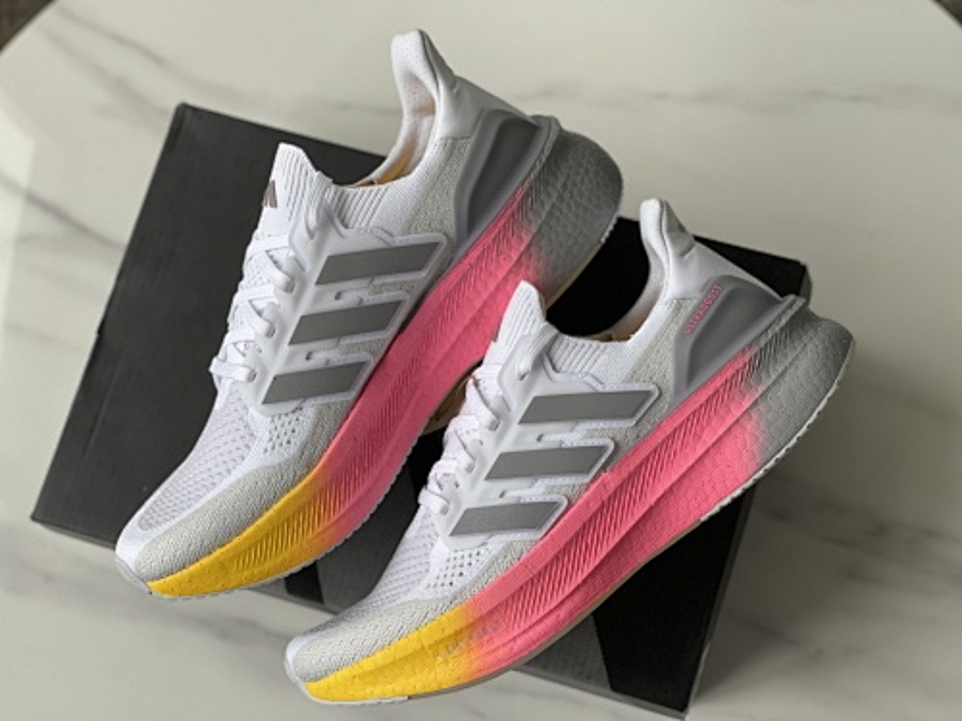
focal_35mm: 64
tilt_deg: -76.2
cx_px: 481
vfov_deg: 22.9
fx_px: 1779
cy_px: 360
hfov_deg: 30.3
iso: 160
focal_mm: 7.5
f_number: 2.2
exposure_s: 1/121
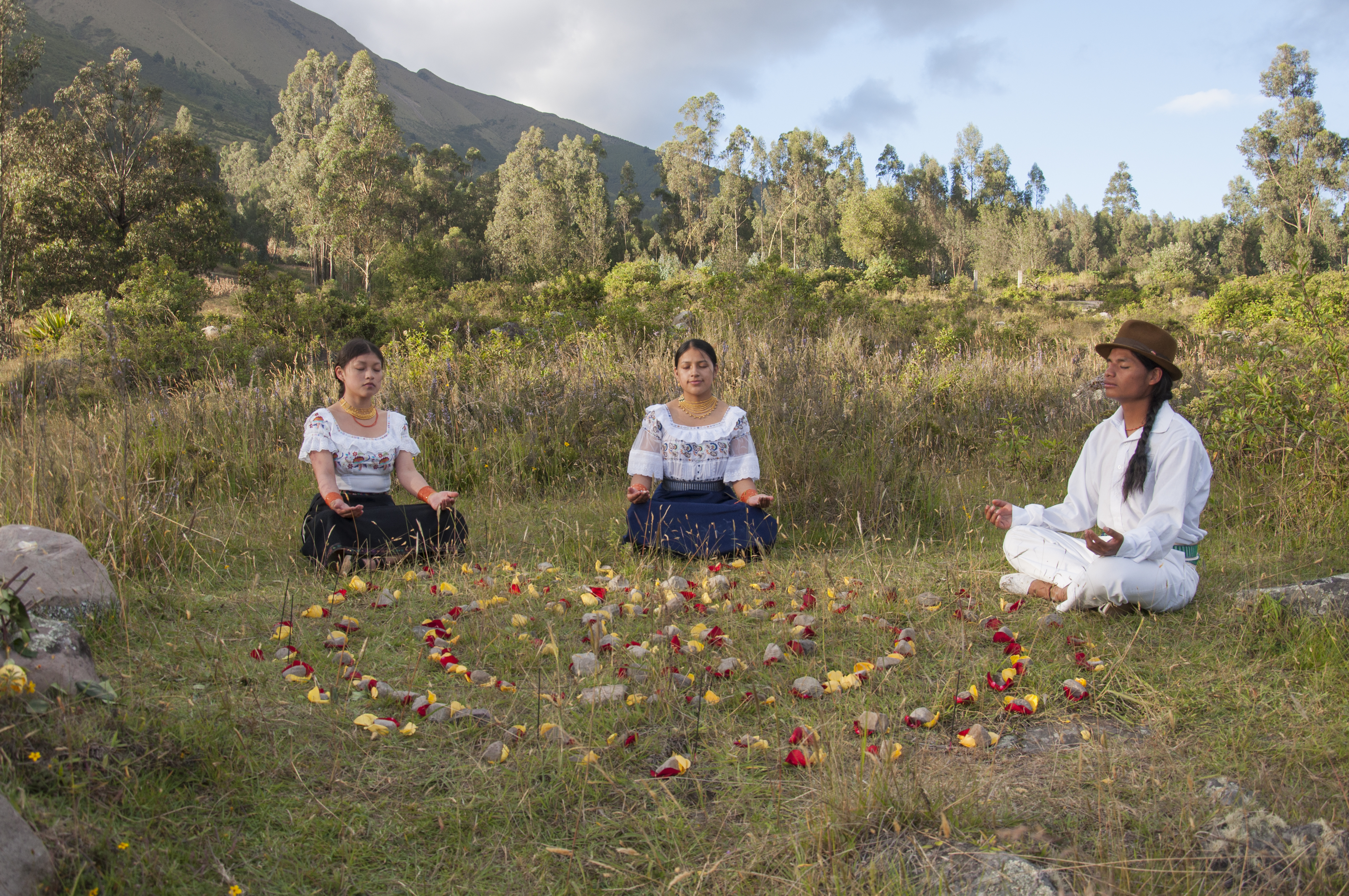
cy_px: 448
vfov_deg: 36.8
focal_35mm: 36
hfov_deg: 53.2
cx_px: 674
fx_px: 1347
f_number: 6.3
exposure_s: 1/160
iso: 200
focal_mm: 24
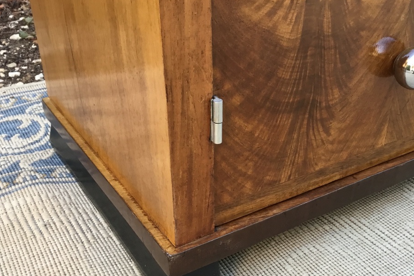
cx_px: 251
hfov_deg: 45.2
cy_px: 169
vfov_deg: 31.1
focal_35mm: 43
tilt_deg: -29.1
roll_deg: +0.5
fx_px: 494
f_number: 2.4
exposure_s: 1/33
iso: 40
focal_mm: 3.3
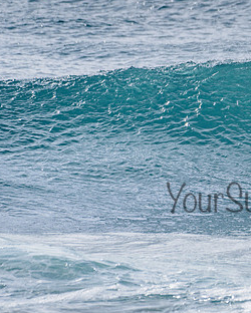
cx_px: 330
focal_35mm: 1067
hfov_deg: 1.5
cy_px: 146
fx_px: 9898
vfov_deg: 1.8
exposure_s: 1/2000
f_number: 5.6
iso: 125
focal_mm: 500
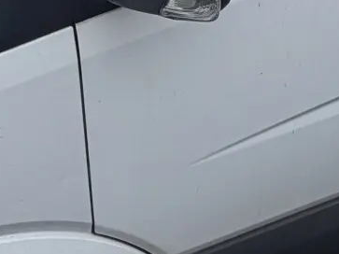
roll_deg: +1.0
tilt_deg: -17.4
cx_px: 233
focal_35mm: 74
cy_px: 14
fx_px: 724
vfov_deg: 19.4
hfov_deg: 26.2
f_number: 2.2
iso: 40
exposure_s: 1/770
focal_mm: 2.22
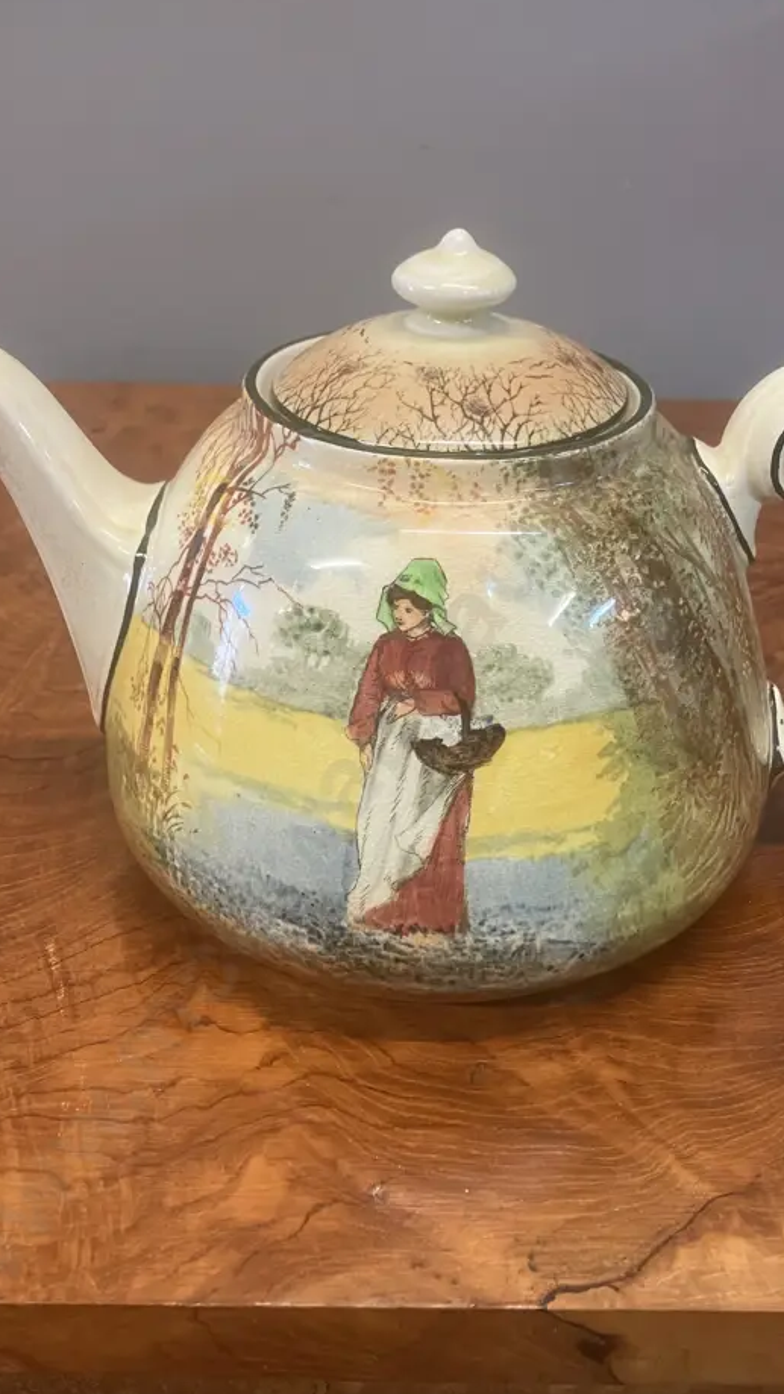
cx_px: 426
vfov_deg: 58.0
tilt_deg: -29.4
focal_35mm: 34
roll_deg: -0.4
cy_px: 683
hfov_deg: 34.6
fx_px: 1256
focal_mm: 3.99
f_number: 1.8
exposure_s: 1/50
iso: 160
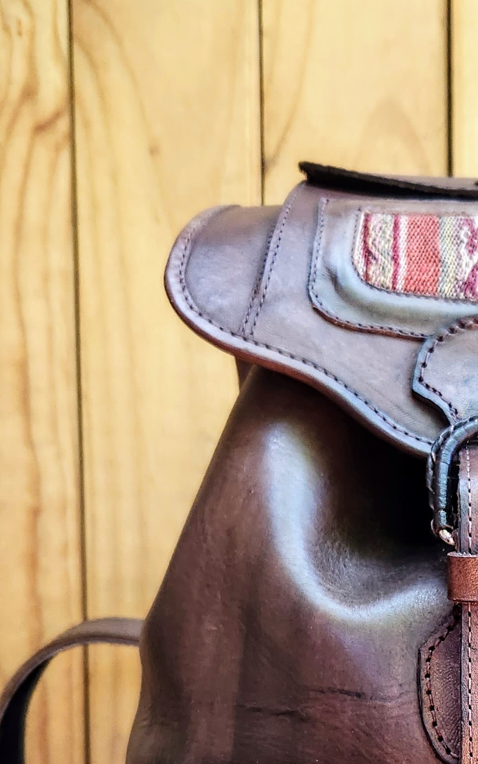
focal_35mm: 58
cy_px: 689
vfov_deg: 33.3
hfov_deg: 21.3
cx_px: 513
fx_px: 1209
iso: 200
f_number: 1.8
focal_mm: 5.4
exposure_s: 1/180
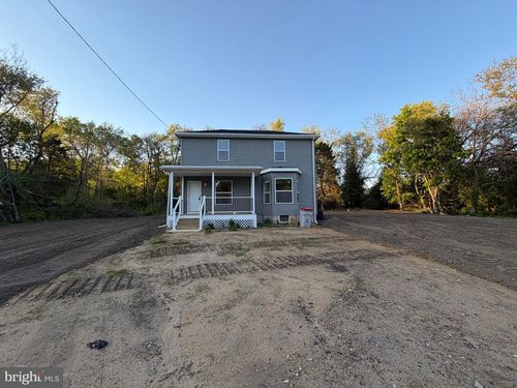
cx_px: 258
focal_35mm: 14
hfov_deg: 102.1
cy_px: 194
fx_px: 209
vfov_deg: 85.7
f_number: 2.2
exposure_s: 1/319
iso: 50
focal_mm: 2.22
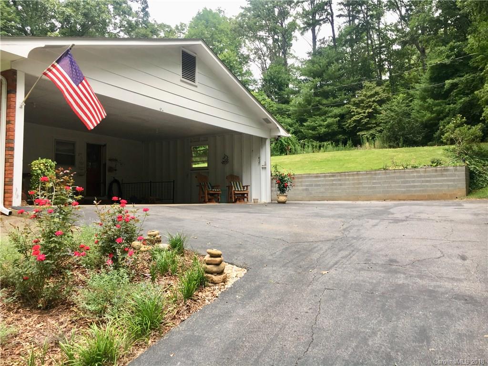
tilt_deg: +3.3
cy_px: 183
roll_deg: +0.1
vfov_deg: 48.2
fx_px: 409
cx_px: 244
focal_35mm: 29
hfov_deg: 61.7
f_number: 2.2
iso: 25
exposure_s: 1/60
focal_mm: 4.15
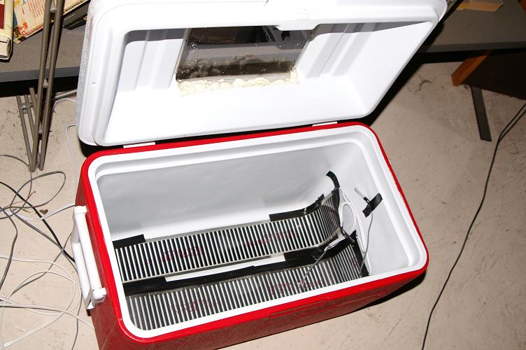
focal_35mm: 42
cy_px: 175
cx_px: 263
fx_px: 613
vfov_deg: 31.8
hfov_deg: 46.4
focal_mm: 28
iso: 100
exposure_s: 1/60
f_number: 5.6
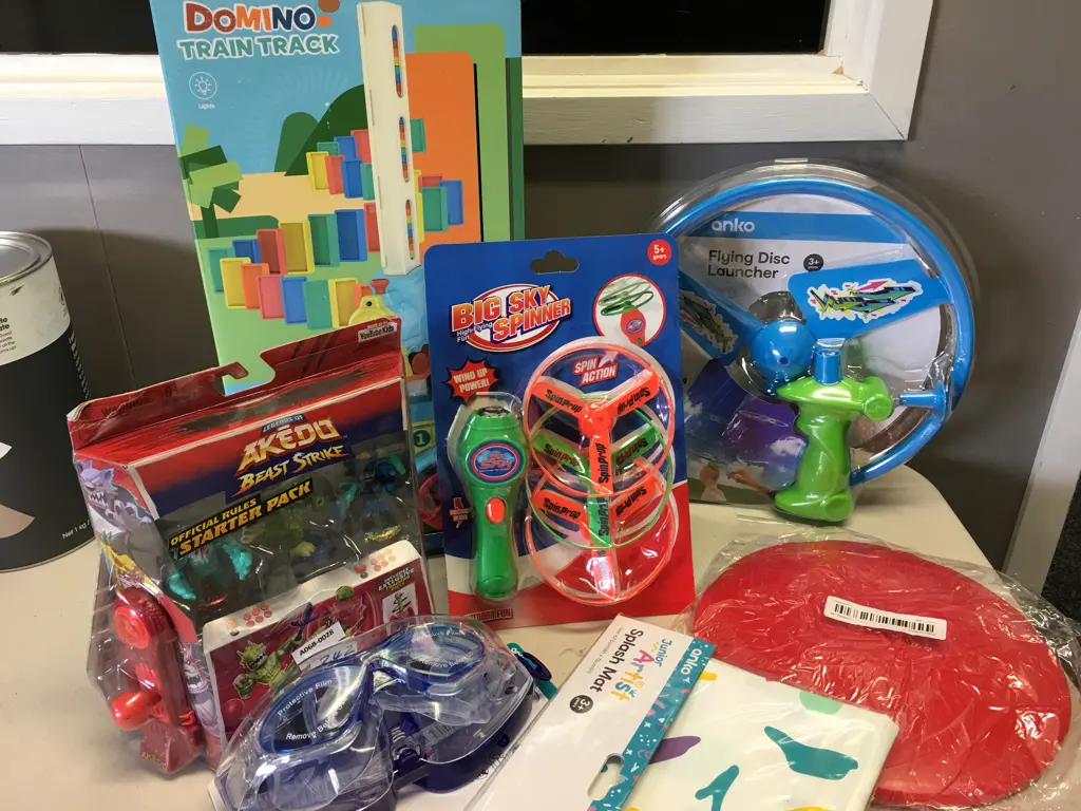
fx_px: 906
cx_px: 540
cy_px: 406
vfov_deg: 48.2
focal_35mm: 29
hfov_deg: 61.7
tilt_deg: -26.0
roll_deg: -0.3
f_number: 2.2
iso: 40
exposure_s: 1/33
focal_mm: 4.15
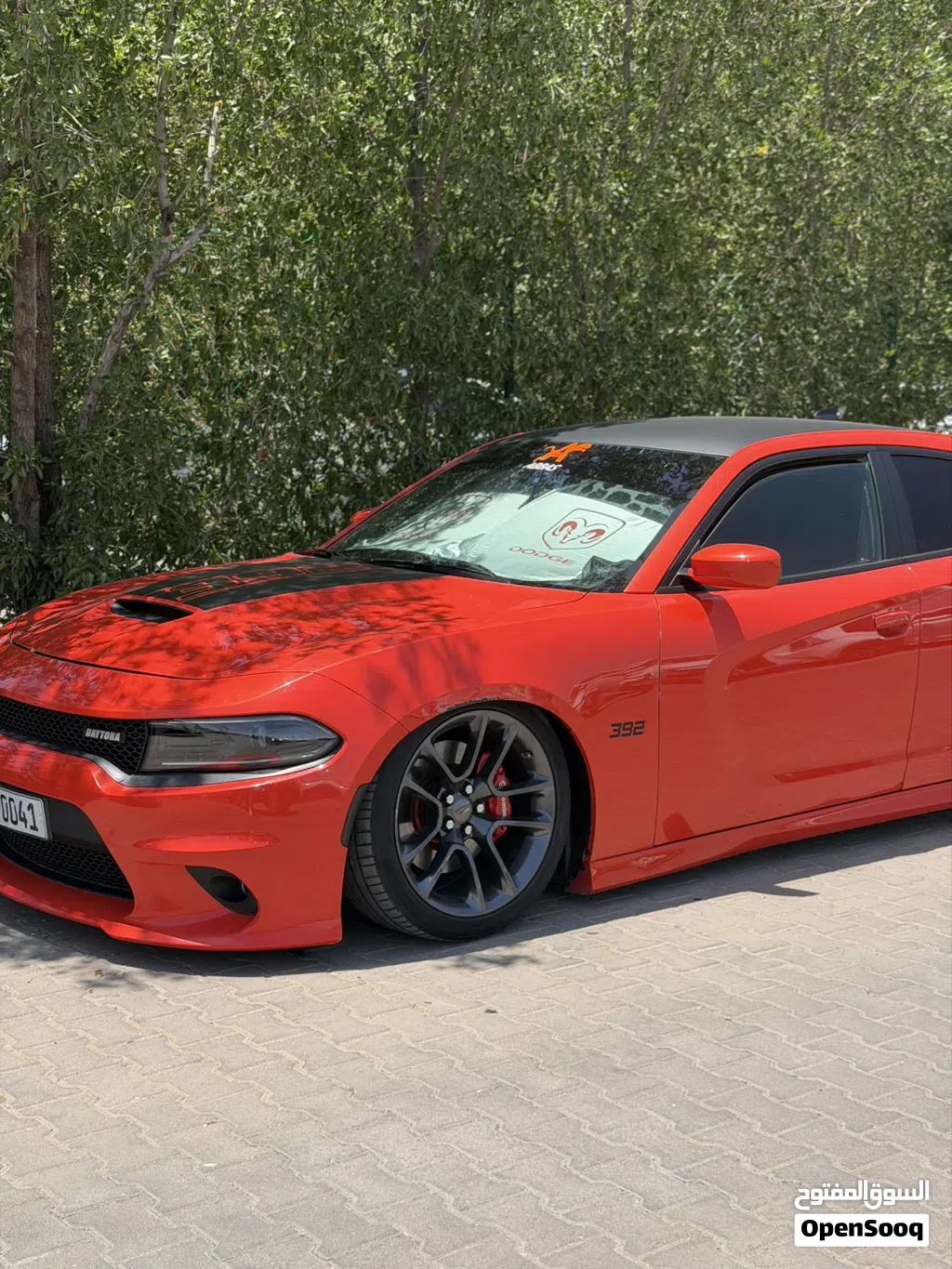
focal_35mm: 48
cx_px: 476
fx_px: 1760
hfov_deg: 30.3
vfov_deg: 39.7
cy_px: 634
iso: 80
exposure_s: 1/3378
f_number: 1.78
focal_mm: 6.76
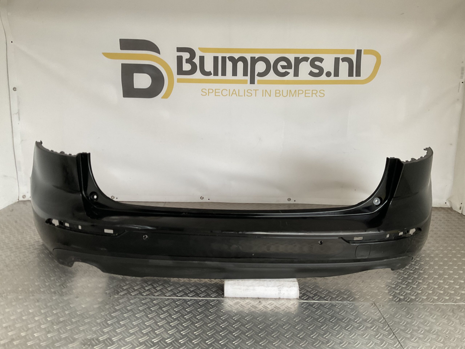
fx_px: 390
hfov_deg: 61.7
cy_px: 174
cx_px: 232
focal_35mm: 29
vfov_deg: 48.2
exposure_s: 1/60
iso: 80
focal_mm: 3
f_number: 1.8
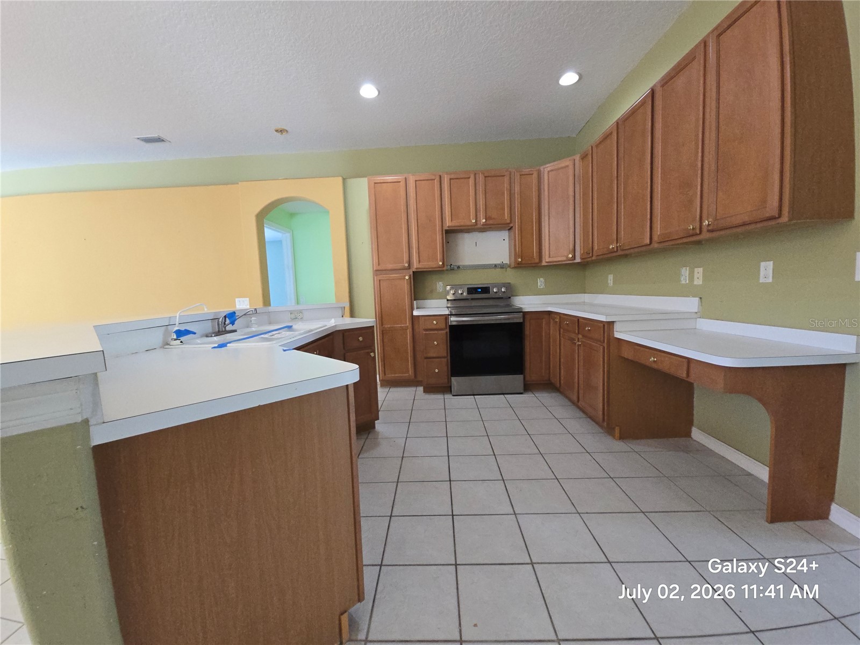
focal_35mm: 13
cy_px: 322
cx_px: 430
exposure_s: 1/60
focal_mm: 2.2
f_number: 2.2
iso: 250
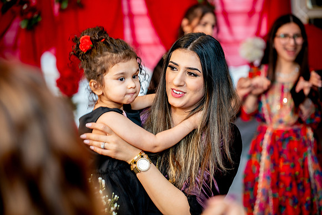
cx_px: 161
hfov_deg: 30.1
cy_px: 108
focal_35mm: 67
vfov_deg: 20.3
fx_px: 599
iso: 800
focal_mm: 67
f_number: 2
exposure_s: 1/160
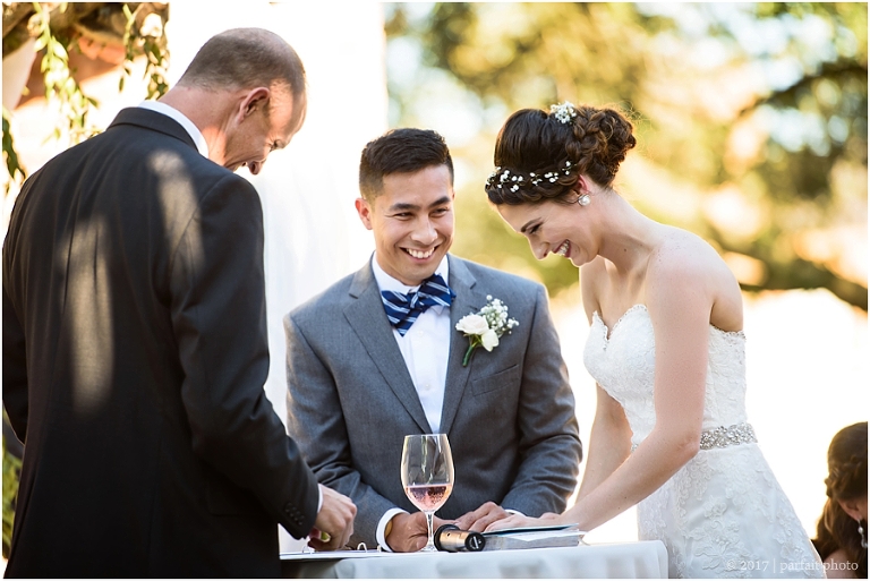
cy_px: 290
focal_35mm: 195
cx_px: 435
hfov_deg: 10.5
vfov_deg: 7.1
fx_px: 4715
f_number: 2.8
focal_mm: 195
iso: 125
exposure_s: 1/200
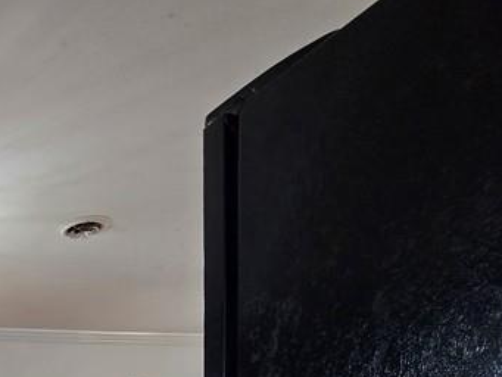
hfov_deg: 30.8
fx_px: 566
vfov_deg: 28.6
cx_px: -216
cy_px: 514
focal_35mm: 39
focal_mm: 2.2
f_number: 2.2
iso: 200
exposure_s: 1/60
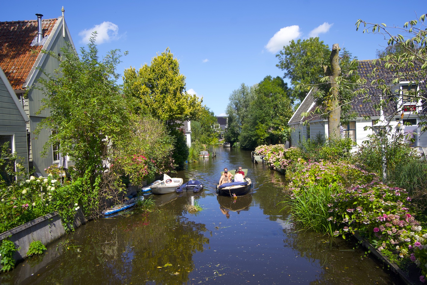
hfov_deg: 67.4
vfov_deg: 47.9
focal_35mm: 27
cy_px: 142
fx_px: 320
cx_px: 214
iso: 100
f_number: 9
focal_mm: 18
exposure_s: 1/125
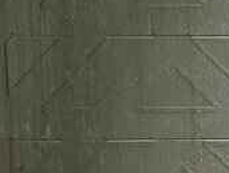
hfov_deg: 9.6
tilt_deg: +6.3
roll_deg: -0.2
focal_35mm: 168
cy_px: 5
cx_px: -419
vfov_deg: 8.8
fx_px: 1114
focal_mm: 6.76
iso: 400
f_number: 1.78
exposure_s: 1/60
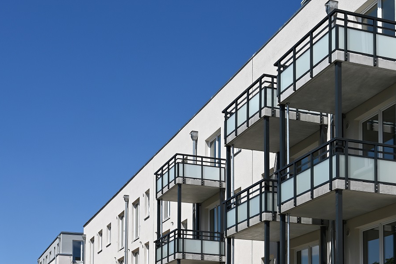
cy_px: 168
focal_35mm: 59
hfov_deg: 33.9
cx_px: 211
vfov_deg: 22.9
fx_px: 649
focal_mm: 44
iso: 160
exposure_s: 1/250
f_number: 14
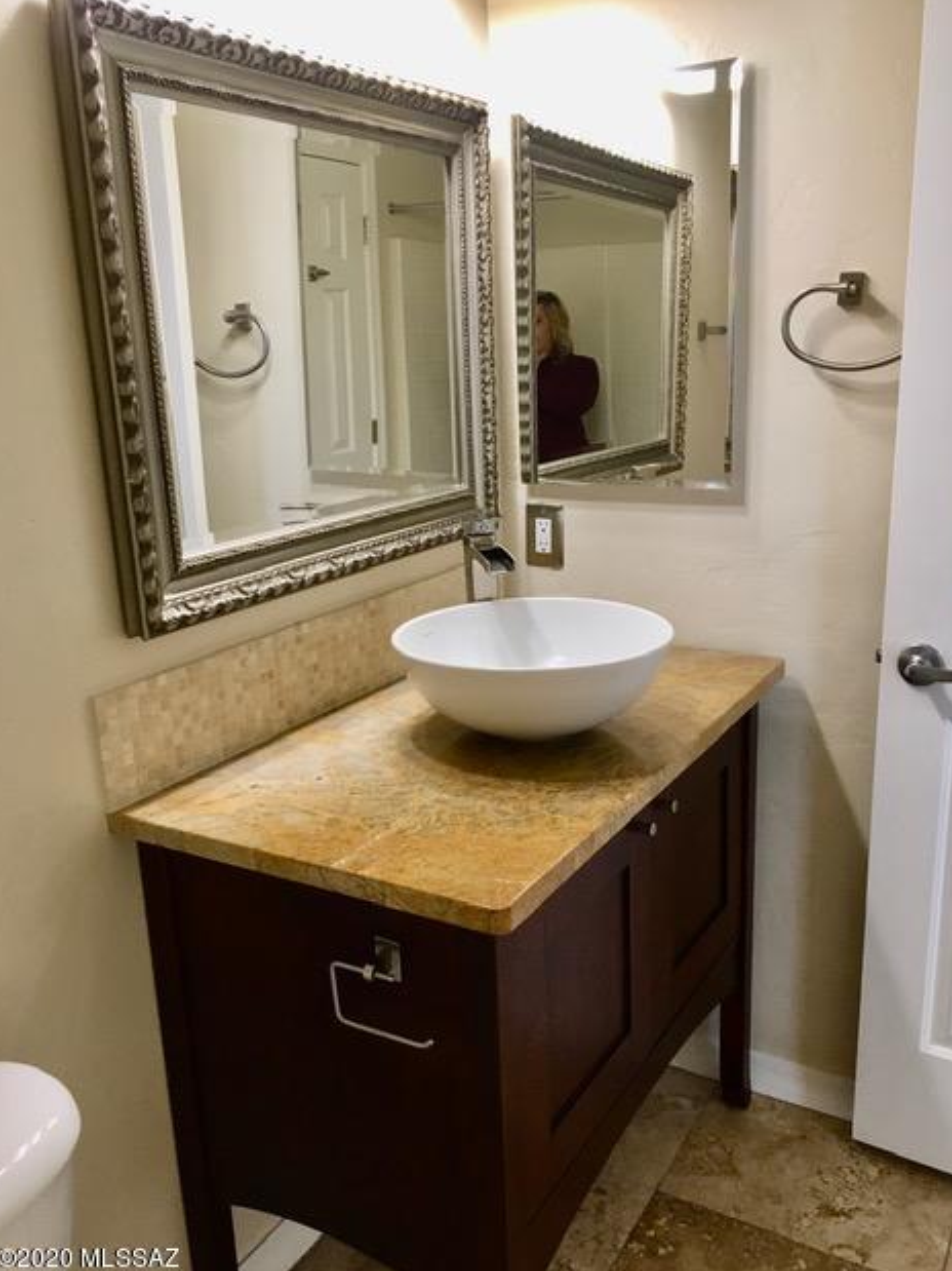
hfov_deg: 46.8
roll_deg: +1.4
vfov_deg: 60.0
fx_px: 1100
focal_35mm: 30
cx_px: 478
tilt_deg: -15.8
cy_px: 651
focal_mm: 4.15
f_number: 2.2
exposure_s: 1/30
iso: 40
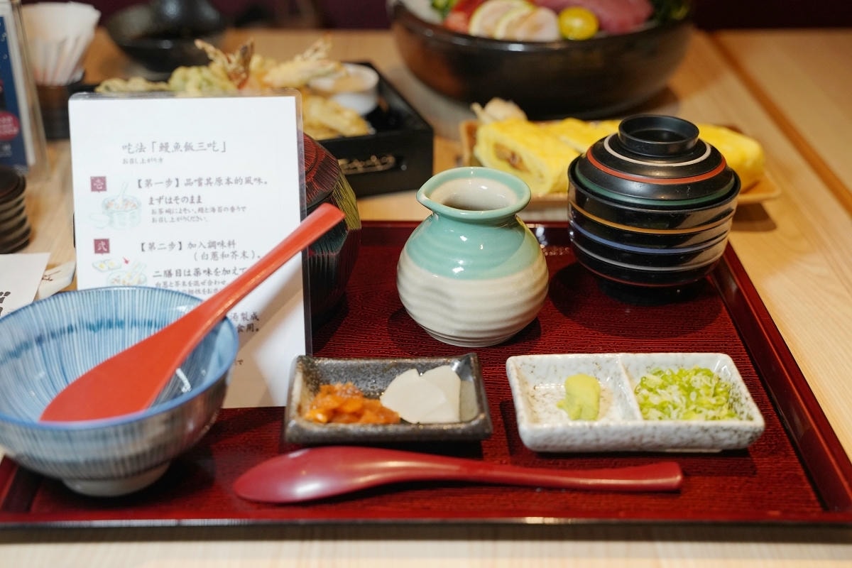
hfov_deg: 39.6
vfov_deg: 27.0
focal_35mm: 50
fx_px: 1183
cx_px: 426
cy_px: 284
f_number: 4
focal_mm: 50
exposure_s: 1/160
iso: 1600
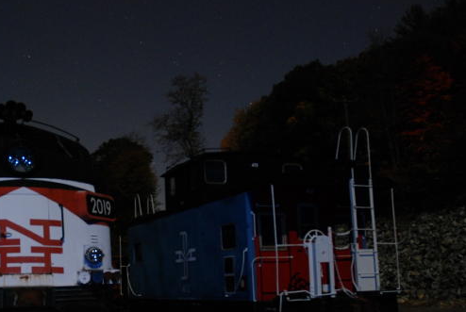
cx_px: 115
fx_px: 532
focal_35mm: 41
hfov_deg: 45.7
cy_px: 218
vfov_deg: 32.4
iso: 640
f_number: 4
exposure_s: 15
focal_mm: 18
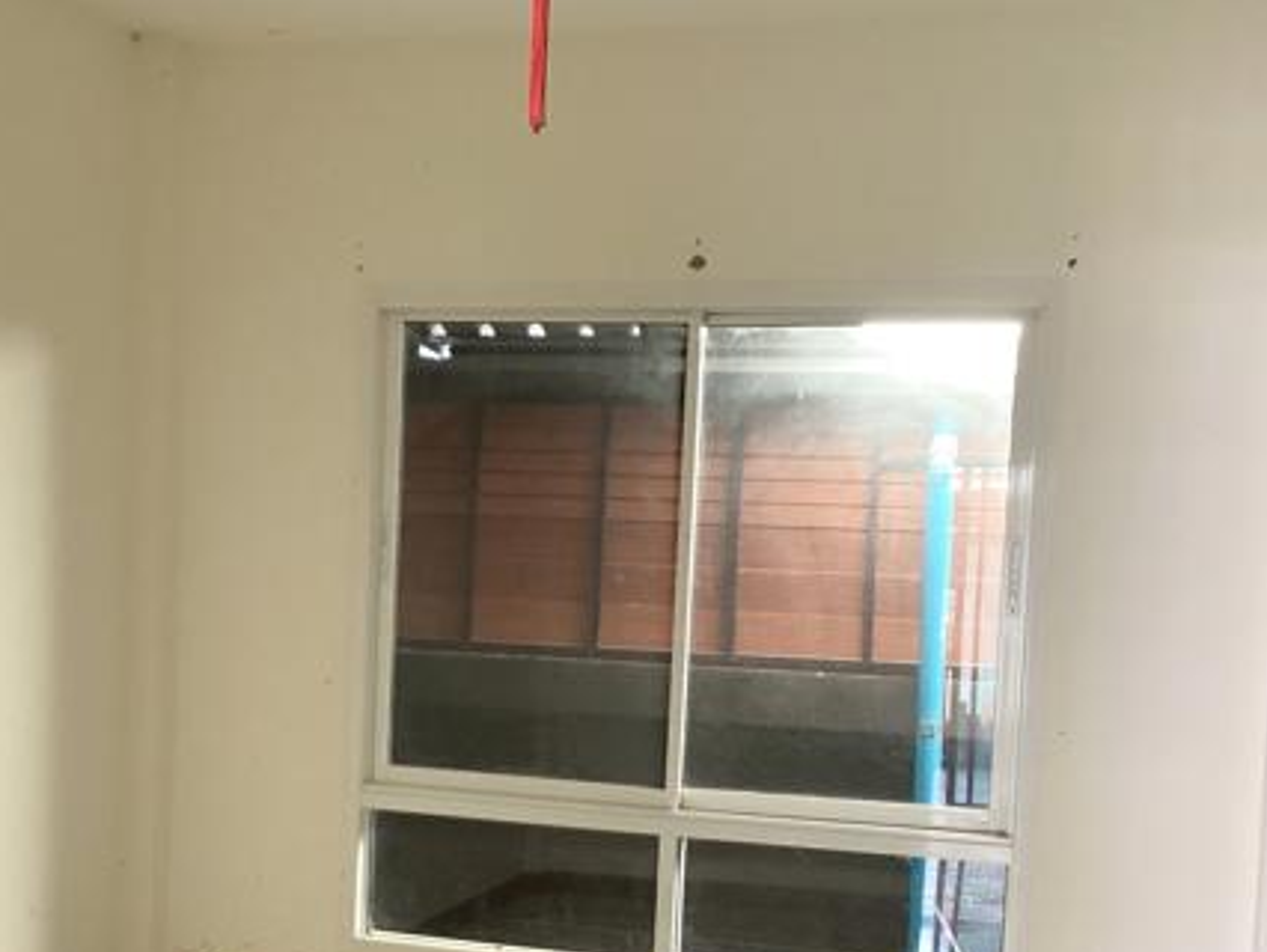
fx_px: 1758
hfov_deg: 39.6
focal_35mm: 48
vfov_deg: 29.9
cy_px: 683
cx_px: 583
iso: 125
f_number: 2.4
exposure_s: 1/50
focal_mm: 3.3
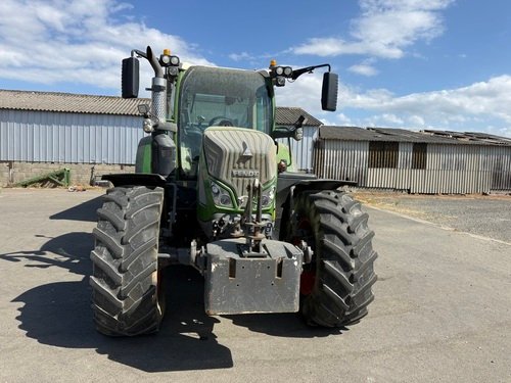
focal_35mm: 24
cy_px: 192
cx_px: 256
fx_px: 354
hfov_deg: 71.6
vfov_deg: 56.8
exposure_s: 1/4405
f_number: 1.78
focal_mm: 6.76
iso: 80
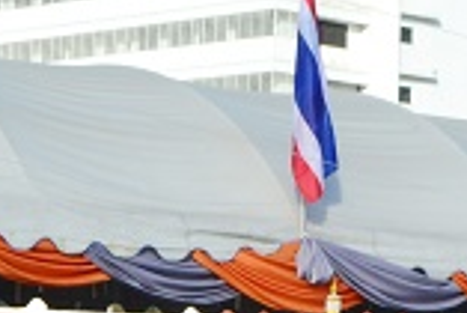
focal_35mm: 244
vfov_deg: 5.6
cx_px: 574
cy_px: 568
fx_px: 3168
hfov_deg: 8.3
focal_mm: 32
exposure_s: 1/400
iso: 400
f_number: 10
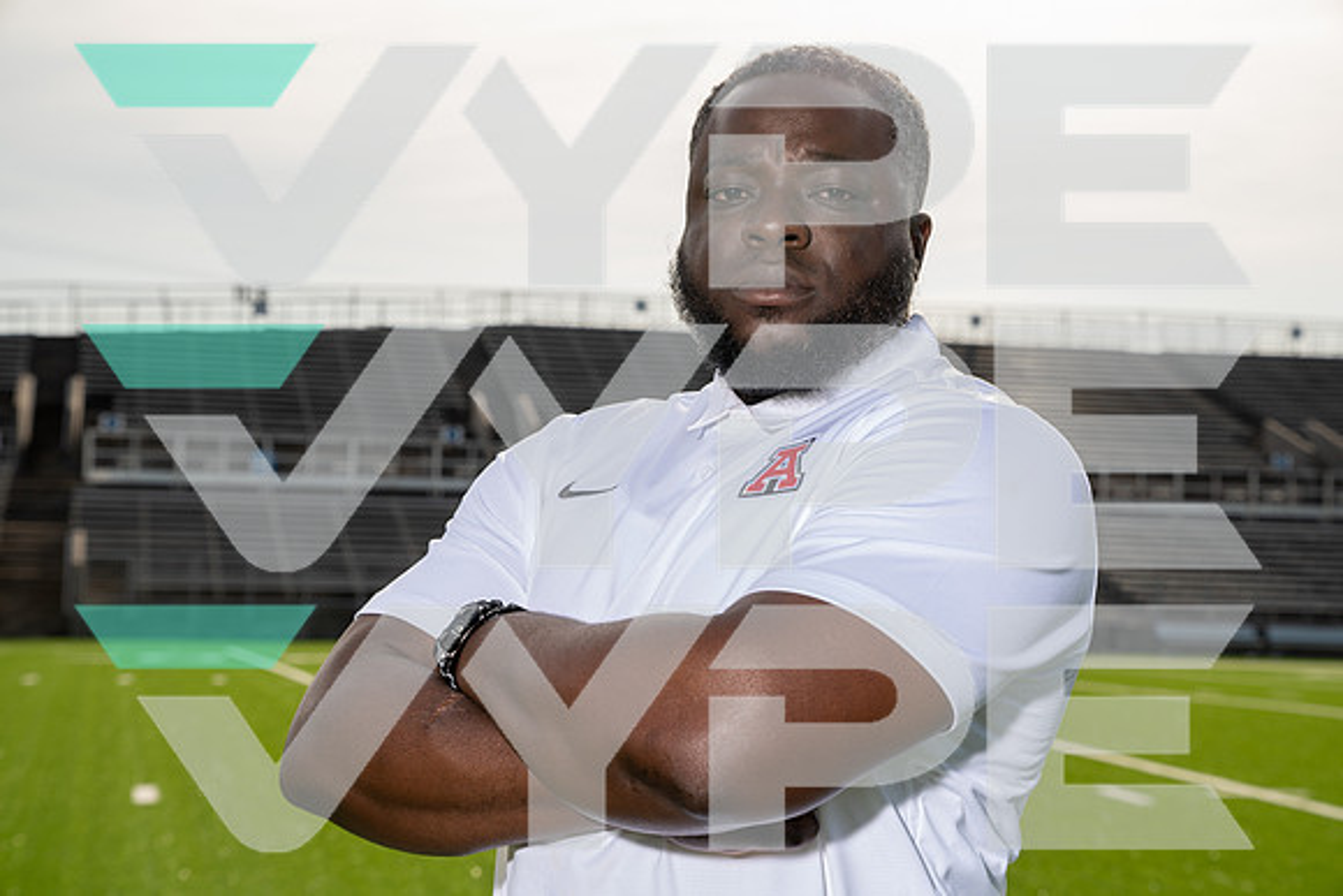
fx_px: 2537
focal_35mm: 68
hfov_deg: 29.6
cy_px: 448
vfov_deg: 20.0
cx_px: 672
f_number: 6.3
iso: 100
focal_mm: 68
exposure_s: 1/250
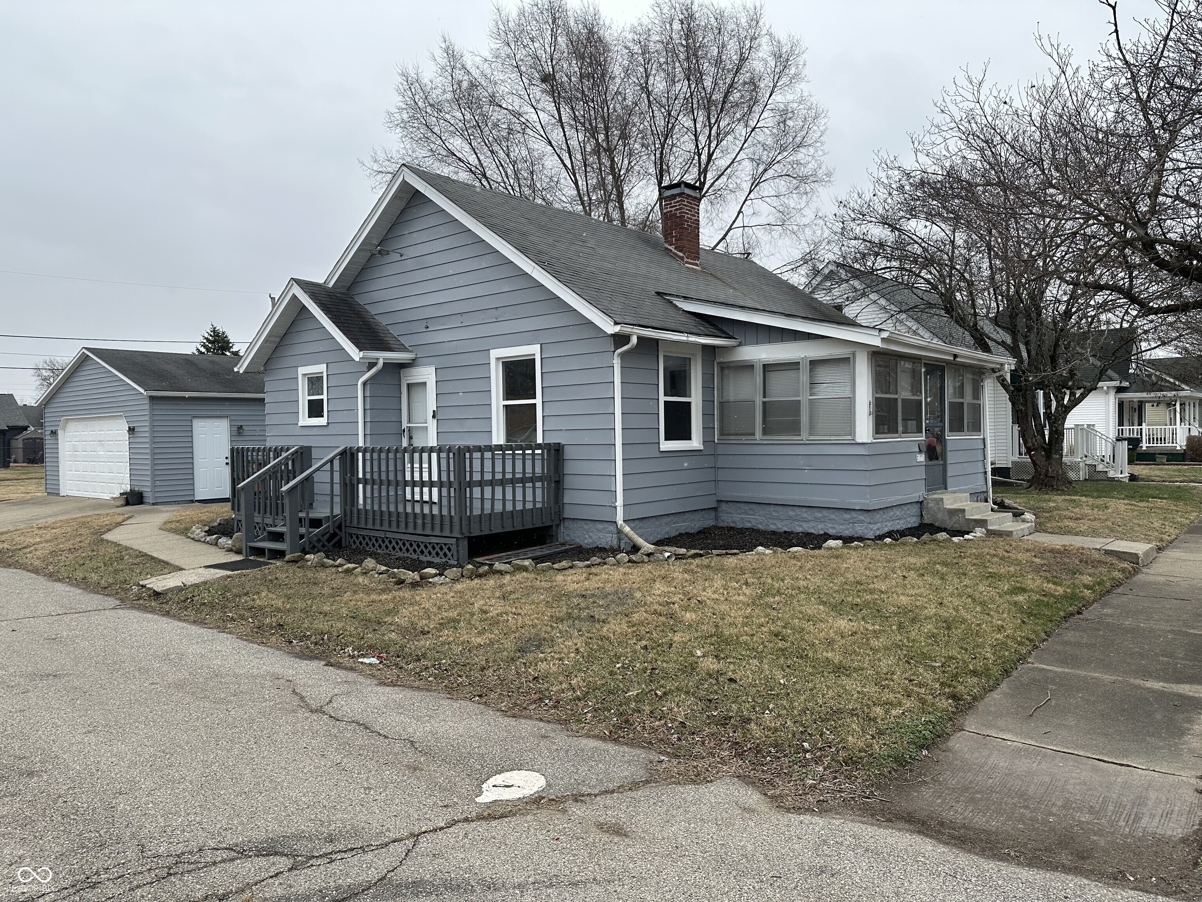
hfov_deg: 71.6
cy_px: 451
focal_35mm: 24
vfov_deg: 56.8
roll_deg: +0.8
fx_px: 833
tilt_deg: -2.4
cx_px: 601
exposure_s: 1/1227
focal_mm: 6.86
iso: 80
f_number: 1.78
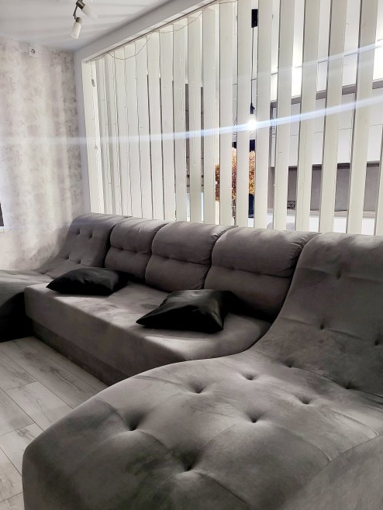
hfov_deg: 49.7
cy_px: 276
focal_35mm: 28
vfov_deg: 63.3
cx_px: 209
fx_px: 413
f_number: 1.8
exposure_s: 1/50
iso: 320
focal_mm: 5
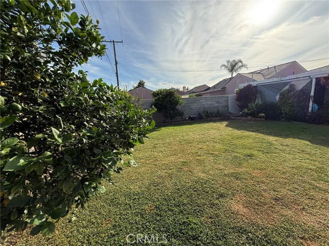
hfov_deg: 102.1
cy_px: 123
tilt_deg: -11.2
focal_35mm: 14
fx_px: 133
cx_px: 164
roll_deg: +2.2
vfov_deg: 85.7
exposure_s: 1/1497
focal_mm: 2.22
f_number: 2.2
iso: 64
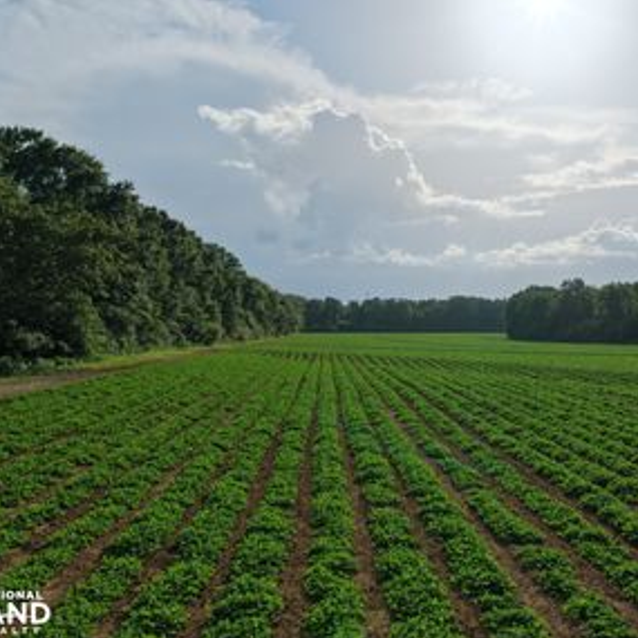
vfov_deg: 46.0
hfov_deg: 45.1
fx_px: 751
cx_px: 442
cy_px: 319
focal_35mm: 36
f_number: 3.5
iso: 100
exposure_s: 1/1000
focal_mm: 14.45
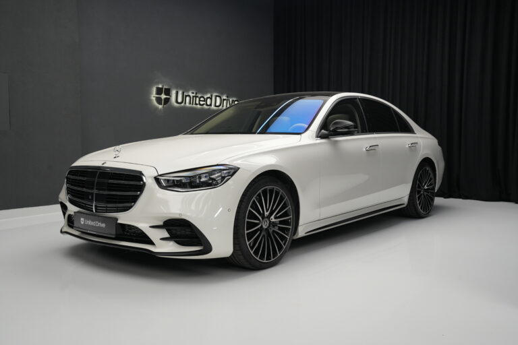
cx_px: 259
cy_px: 172
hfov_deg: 54.4
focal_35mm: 35
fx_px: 504
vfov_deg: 37.9
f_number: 7.1
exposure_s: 1/40
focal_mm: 35
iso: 1600
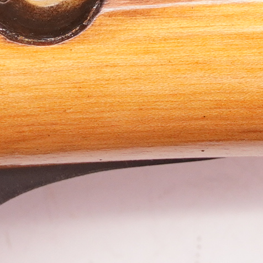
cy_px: -99
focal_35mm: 354
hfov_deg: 4.9
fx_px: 3043
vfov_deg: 4.9
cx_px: 25
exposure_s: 1/125
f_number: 5.6
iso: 800
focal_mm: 44
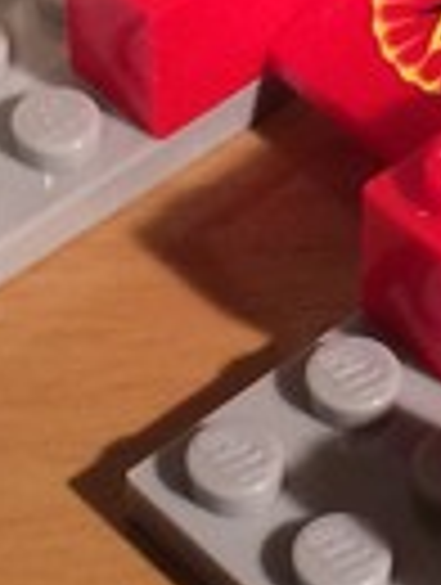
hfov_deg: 7.1
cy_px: -20
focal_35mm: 207
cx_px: 558
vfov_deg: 9.5
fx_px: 3505
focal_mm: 4.12
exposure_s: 1/33
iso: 200
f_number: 2.2
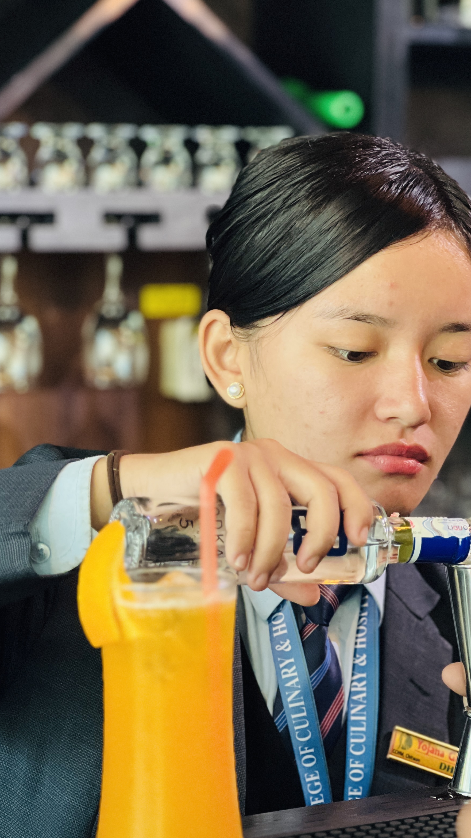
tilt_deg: -5.1
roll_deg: +0.1
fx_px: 2398
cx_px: 277
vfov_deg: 19.8
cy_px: 504
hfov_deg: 11.2
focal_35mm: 108
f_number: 2.8
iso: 320
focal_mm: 9
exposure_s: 1/33
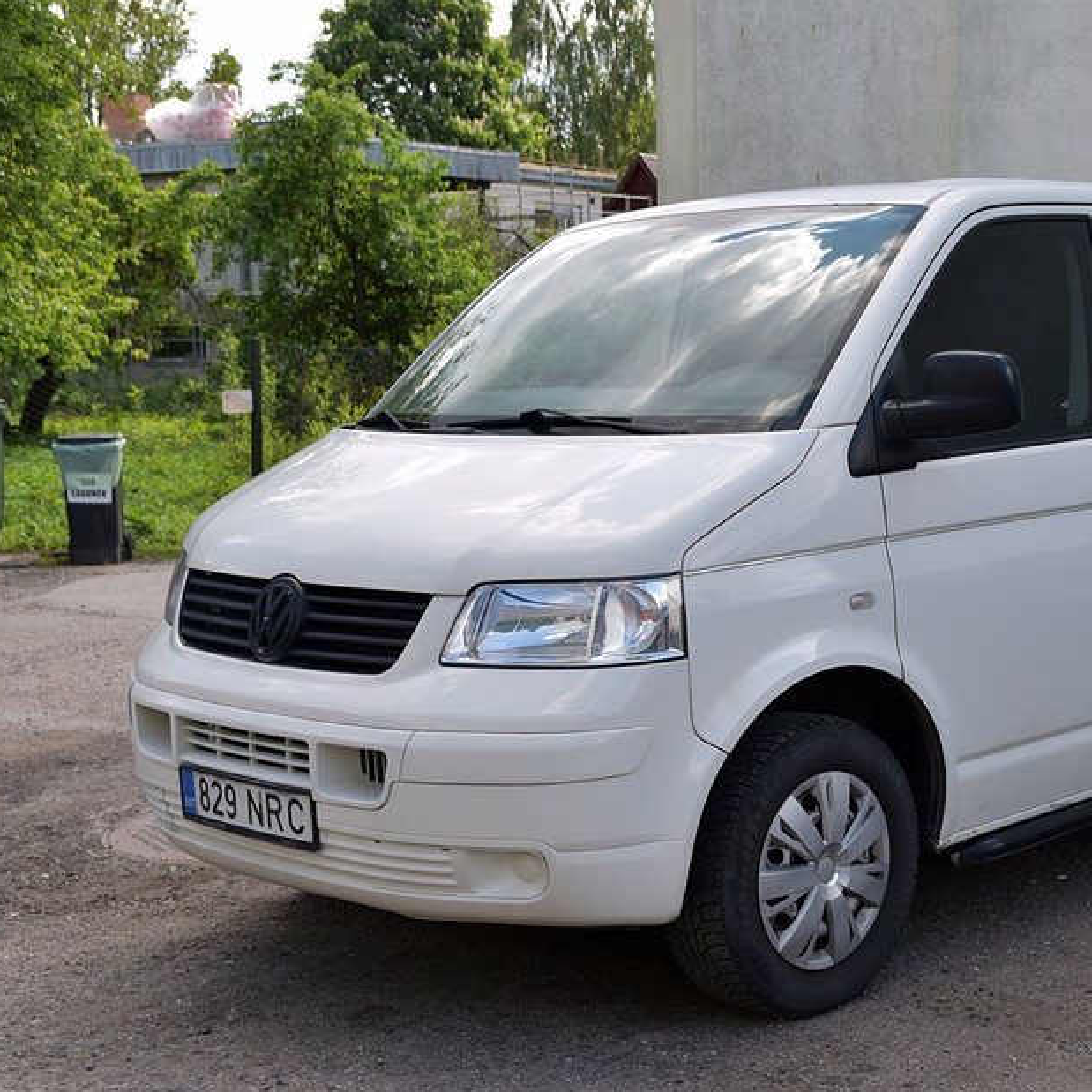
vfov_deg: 32.4
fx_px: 1879
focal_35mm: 53
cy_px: 553
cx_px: 826
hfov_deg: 31.8
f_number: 2.8
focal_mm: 27
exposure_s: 1/500
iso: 200
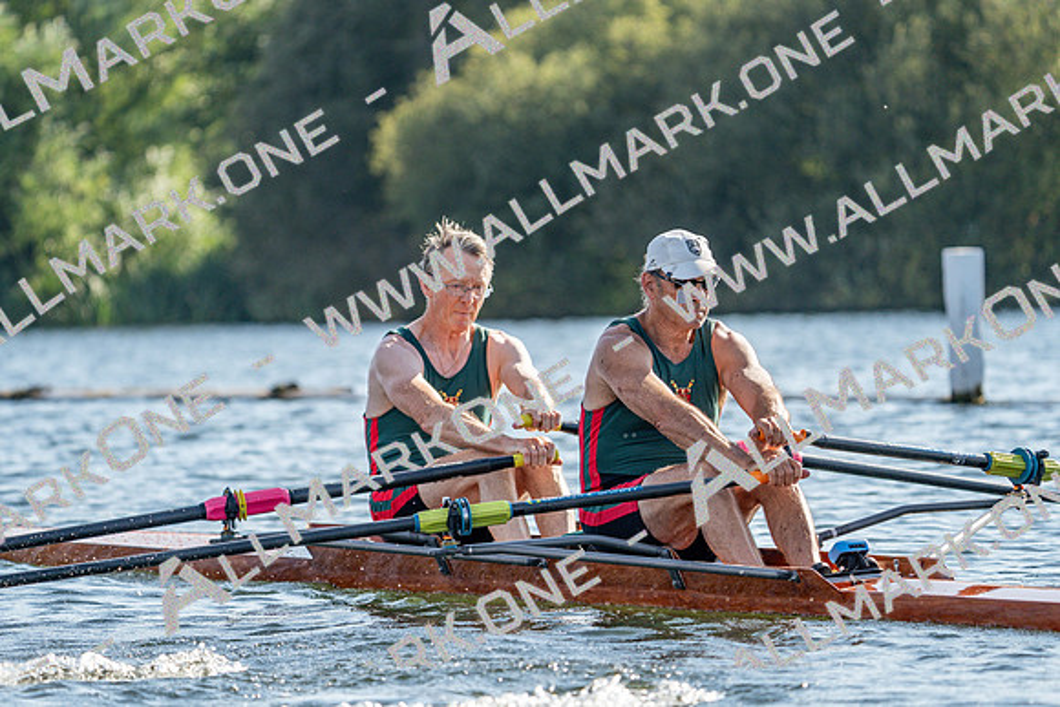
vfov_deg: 5.2
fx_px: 7775
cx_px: 530
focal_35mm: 264
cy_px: 354
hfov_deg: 7.8
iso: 400
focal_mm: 264
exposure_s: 1/1600
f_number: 5.6
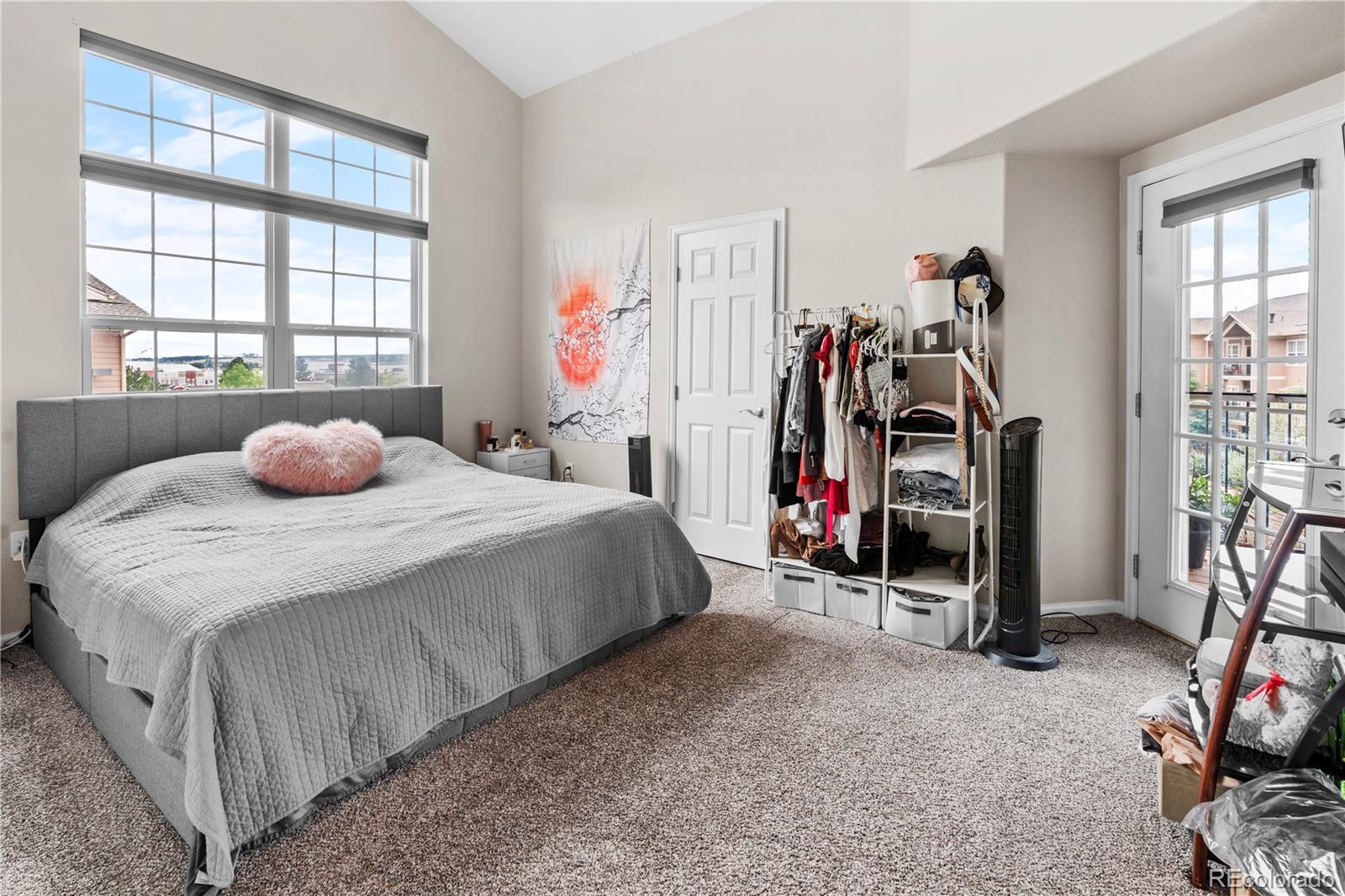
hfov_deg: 96.7
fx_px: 598
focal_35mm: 16
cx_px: 672
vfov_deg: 73.7
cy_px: 448
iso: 100
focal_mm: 16
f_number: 8
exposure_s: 1
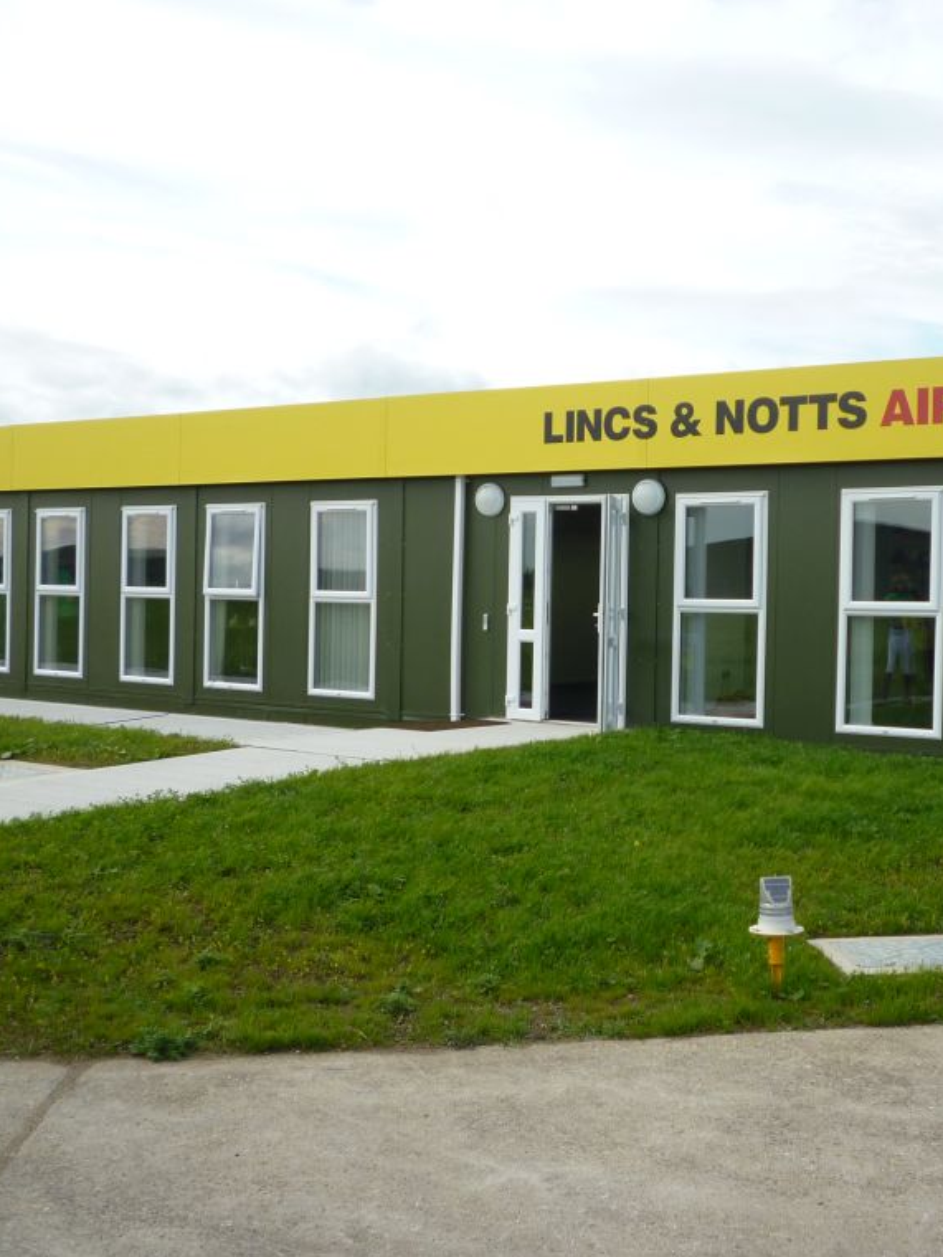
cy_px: 629
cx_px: 644
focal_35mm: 39
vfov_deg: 47.9
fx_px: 1416
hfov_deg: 36.4
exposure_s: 1/400
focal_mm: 5.2
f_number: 3.5
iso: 80
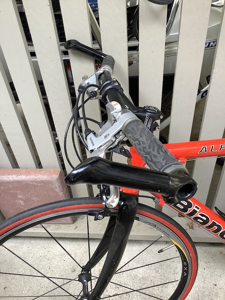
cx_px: 112
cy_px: 150
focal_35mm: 31
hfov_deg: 45.4
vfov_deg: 58.4
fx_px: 269
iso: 50
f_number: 2.4
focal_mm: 3.3
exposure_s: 1/60
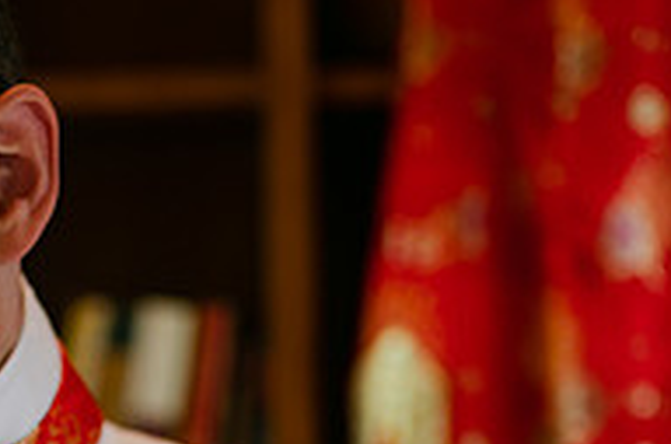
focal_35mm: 106
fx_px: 1971
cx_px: 84
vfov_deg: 12.6
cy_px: 524
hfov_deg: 19.0
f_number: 1.4
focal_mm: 35
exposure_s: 1/250
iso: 100
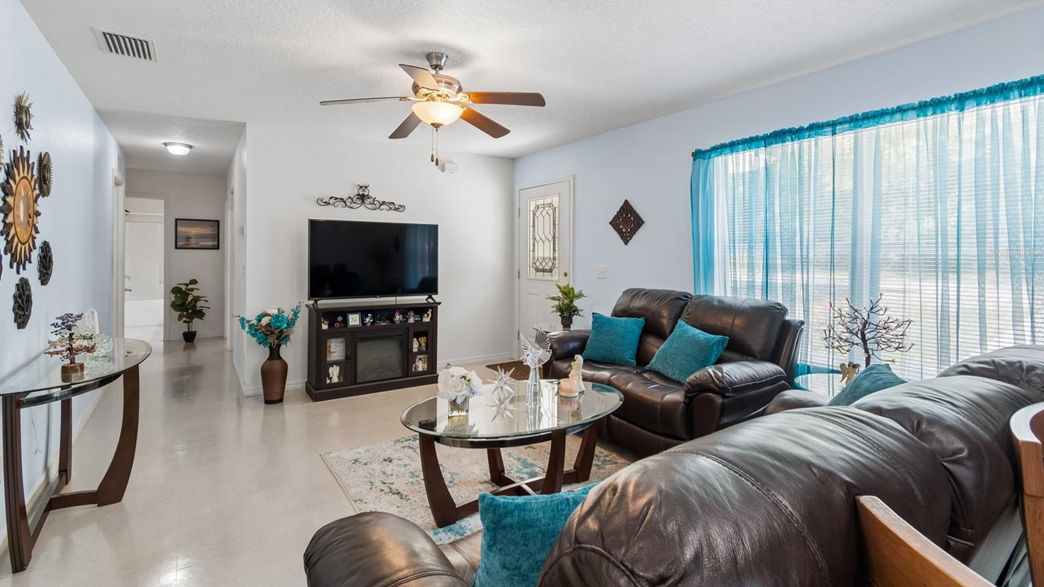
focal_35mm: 16
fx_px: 443
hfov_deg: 99.4
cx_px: 516
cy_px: 253
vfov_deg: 66.8
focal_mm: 10
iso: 100
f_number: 7.1
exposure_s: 1/5
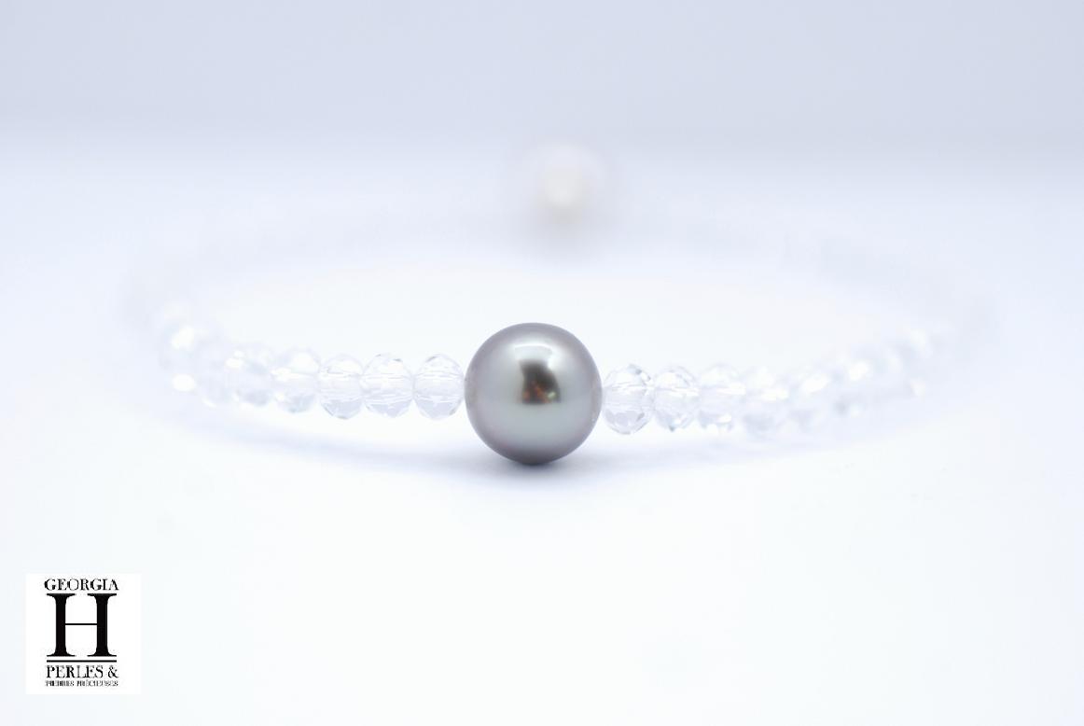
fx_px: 4070
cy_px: 363
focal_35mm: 135
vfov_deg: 10.2
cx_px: 542
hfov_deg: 15.2
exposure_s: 1/15
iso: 400
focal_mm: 90
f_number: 5
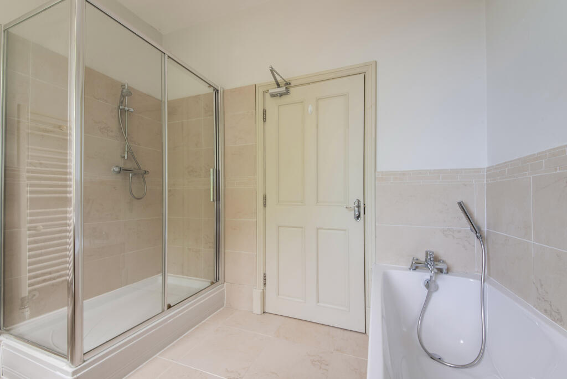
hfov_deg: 104.2
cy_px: 190
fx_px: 221
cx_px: 284
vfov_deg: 81.3
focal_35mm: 14
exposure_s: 1/2.5
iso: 100
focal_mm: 14
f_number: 10
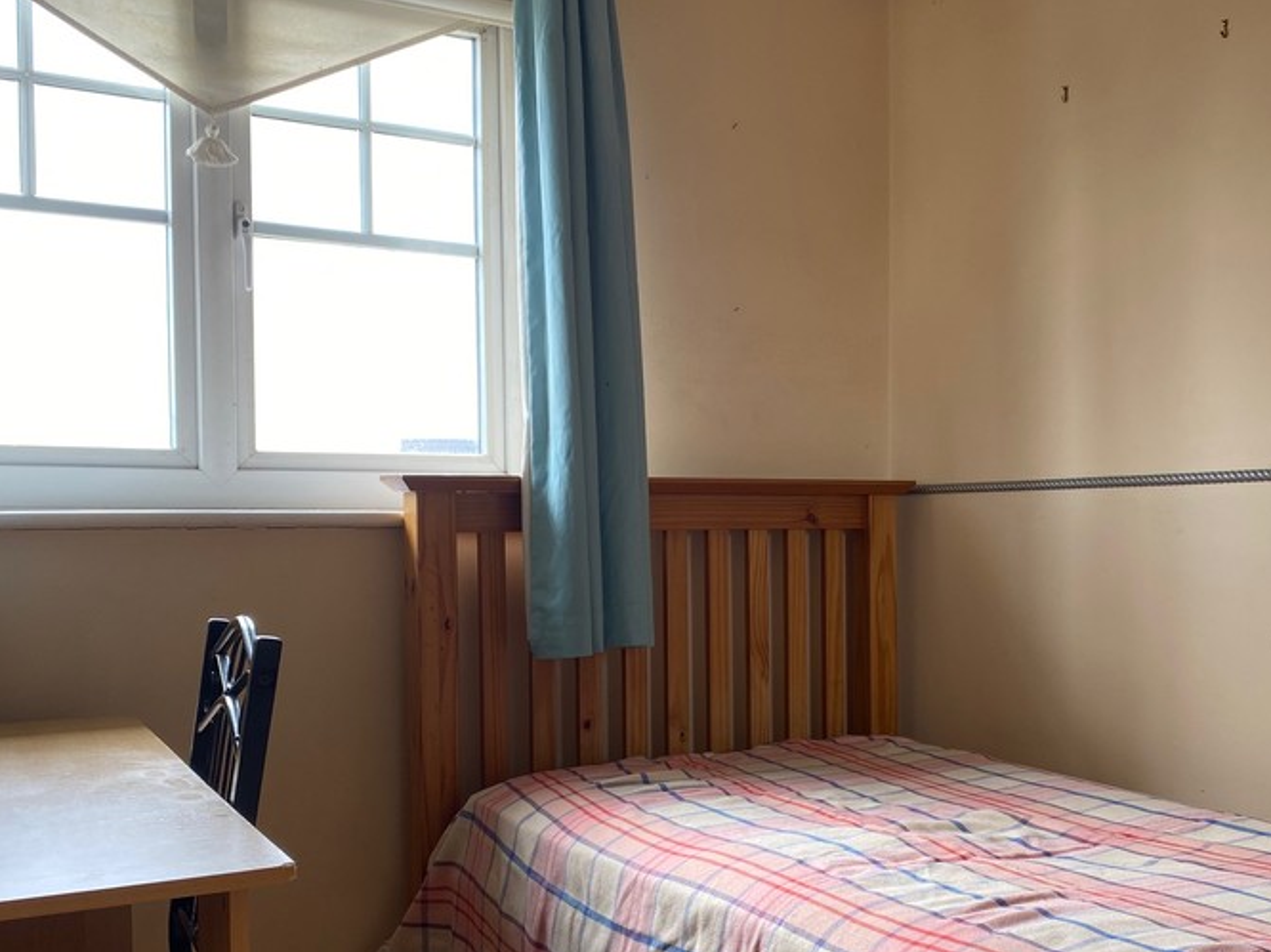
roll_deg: -0.1
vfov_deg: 35.8
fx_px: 1468
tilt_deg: -1.1
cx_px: 838
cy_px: 576
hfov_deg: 46.2
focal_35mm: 40
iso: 40
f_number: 1.8
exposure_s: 1/122
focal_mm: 4.25
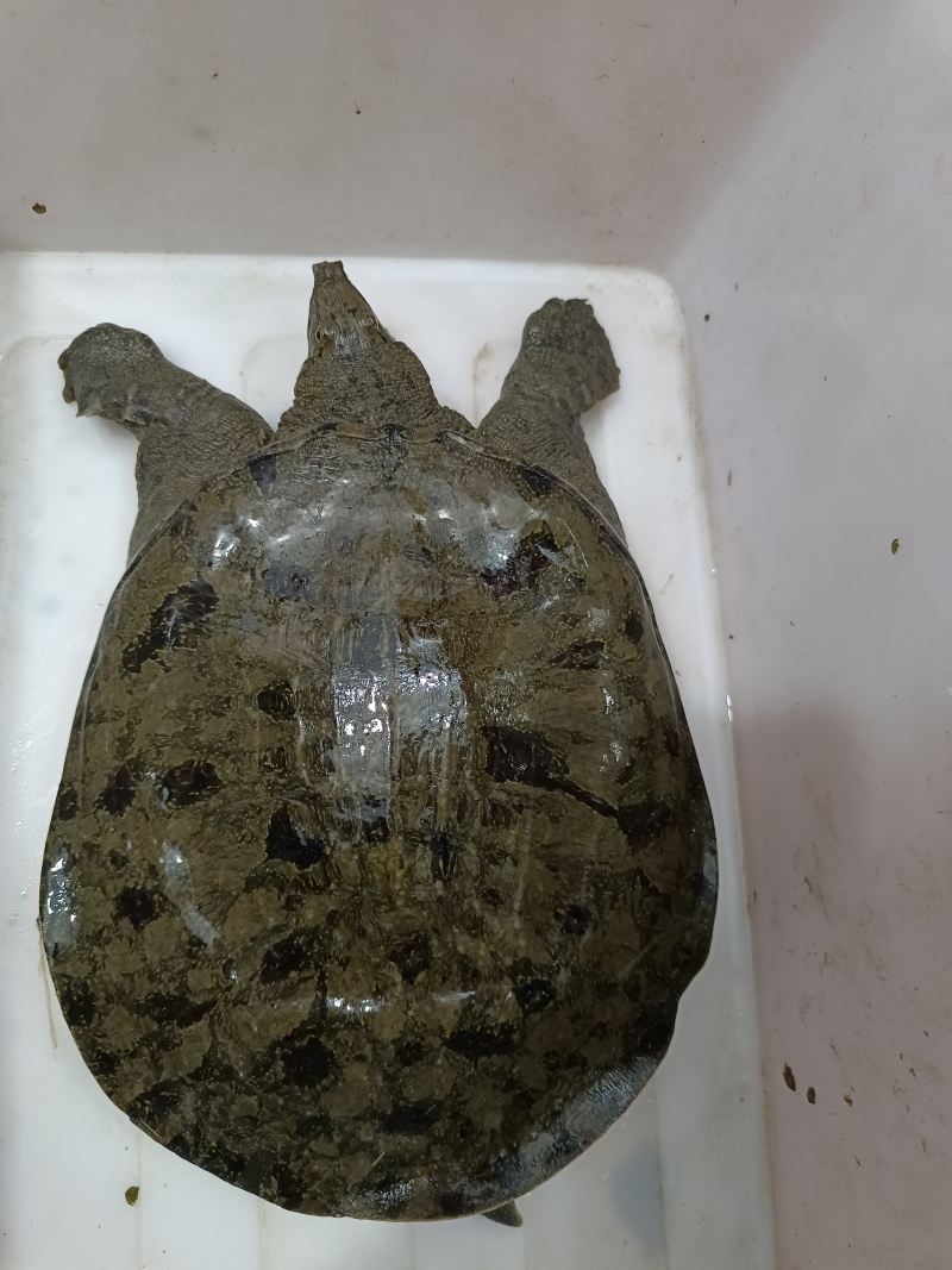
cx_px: 476
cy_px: 635
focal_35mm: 23
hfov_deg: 58.9
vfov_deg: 73.9
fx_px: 844
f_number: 1.88
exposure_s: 1/50
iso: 1357
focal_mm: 5.59
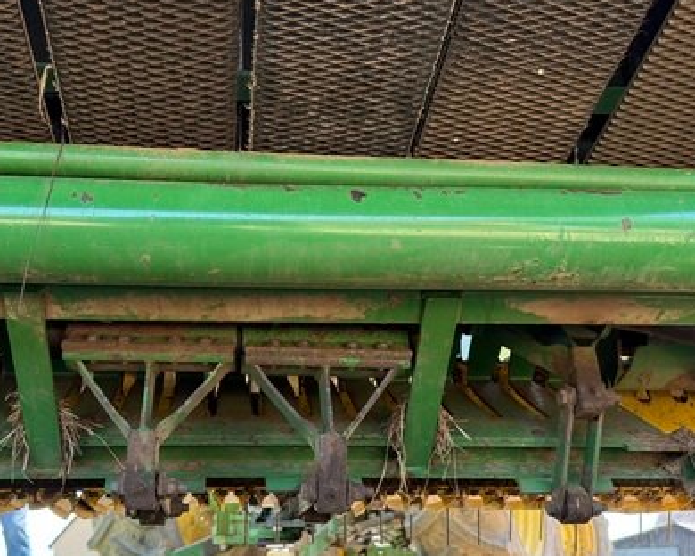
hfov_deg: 49.9
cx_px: 273
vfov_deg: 40.9
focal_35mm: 36
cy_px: 348
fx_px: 740
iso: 160
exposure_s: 1/243
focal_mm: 6.76
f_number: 1.78
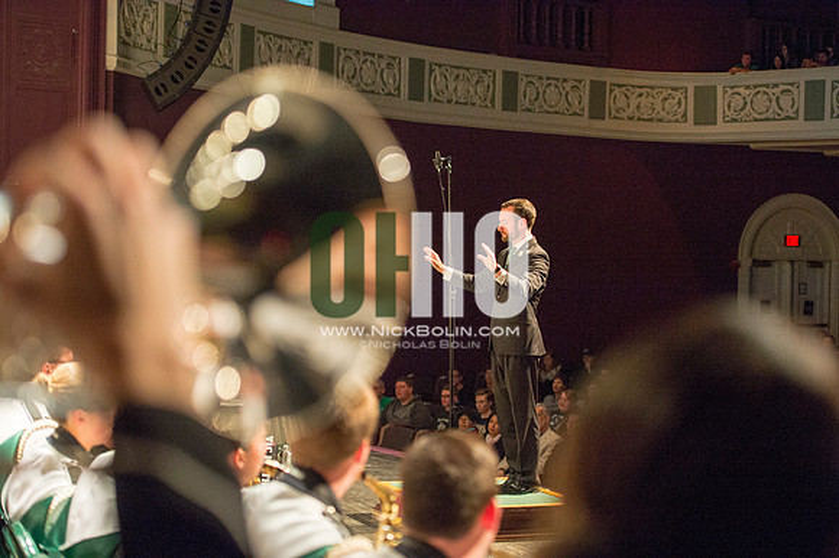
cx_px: 420
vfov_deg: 19.4
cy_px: 279
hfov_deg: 28.9
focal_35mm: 70
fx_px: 1630
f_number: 2.8
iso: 2500
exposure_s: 1/160
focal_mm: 70
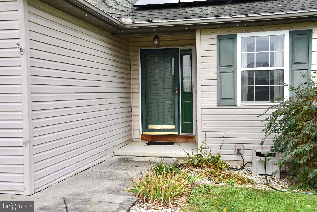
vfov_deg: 33.4
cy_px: 106
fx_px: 352
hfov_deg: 48.4
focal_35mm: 40
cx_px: 158
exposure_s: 1/250
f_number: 8
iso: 220
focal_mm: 40
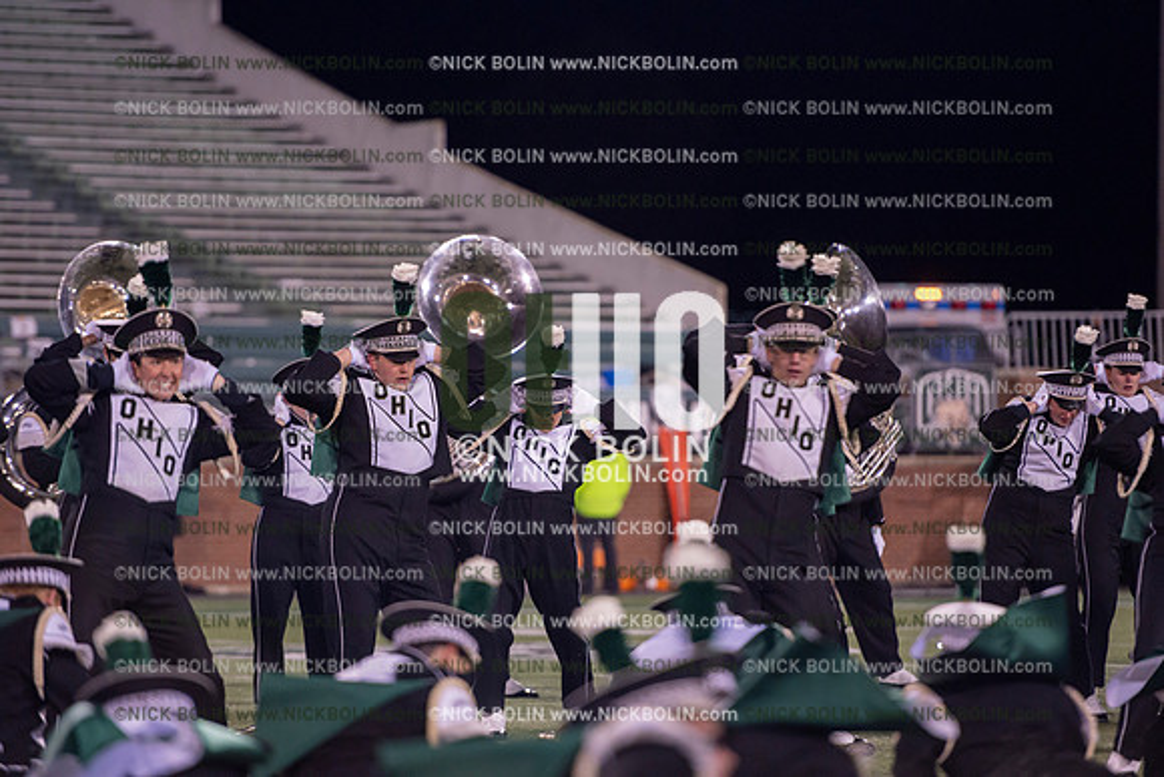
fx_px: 6468
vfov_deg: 6.9
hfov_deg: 10.3
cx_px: 582
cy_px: 388
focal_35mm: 200
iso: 2500
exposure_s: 1/1250
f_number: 2.8
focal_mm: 200
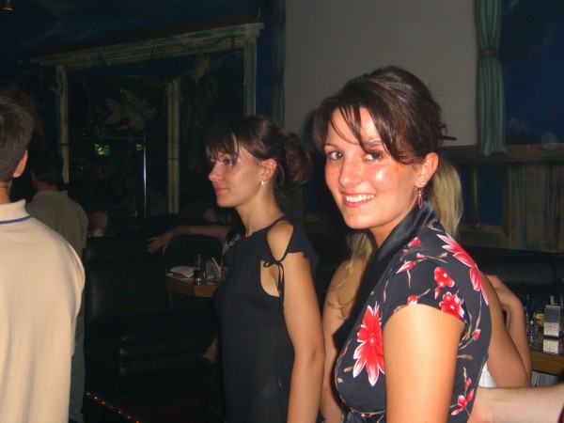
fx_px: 749
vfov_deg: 31.5
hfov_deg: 41.2
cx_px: 282
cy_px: 212
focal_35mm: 46
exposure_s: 1/60
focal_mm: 9.5
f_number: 3.1
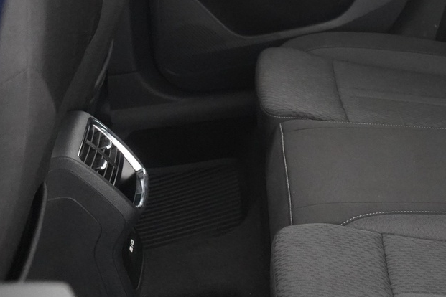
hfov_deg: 25.2
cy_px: 85
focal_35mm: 73
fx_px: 904
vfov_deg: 18.6
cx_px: 522
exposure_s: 1/40
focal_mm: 28
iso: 8000
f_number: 3.5
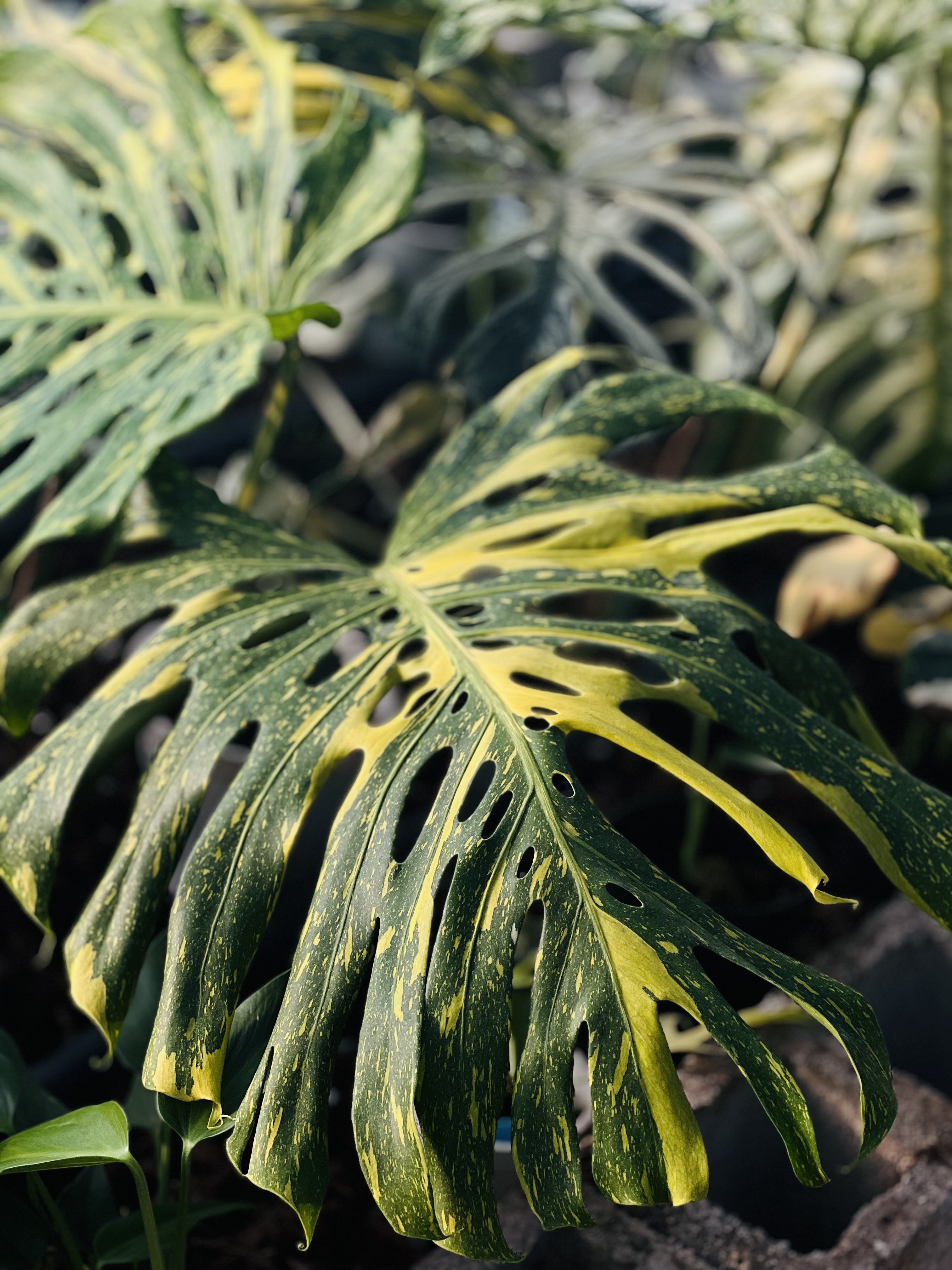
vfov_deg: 25.3
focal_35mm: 77
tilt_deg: -29.6
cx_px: 476
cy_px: 635
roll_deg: -6.2
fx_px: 2824
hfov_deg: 19.1
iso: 32
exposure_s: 1/121
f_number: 2.8
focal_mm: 9
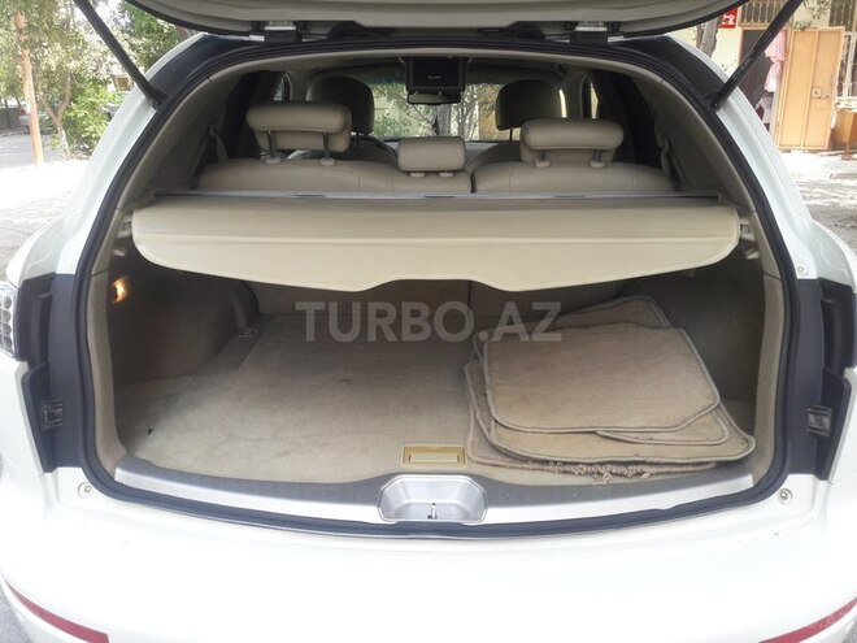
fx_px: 693
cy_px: 322
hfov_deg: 63.4
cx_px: 428
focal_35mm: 28
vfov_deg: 49.7
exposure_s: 1/184
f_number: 1.9
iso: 40
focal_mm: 3.7
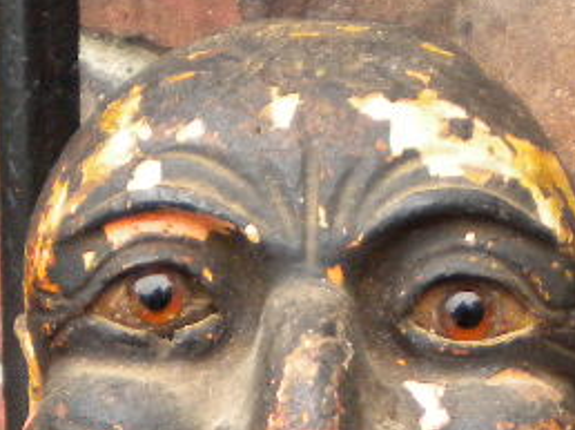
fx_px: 2307
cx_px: 194
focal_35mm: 139
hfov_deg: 14.2
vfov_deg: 10.0
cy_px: 811
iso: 367
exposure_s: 1/56.1
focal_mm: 6.3
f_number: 3.1
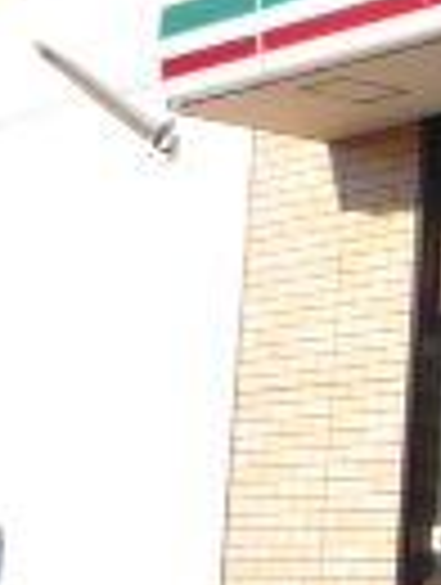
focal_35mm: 123
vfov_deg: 16.0
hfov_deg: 10.5
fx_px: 2083
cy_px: 324
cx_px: 1035
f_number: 4
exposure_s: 1/640
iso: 100
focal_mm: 4.4
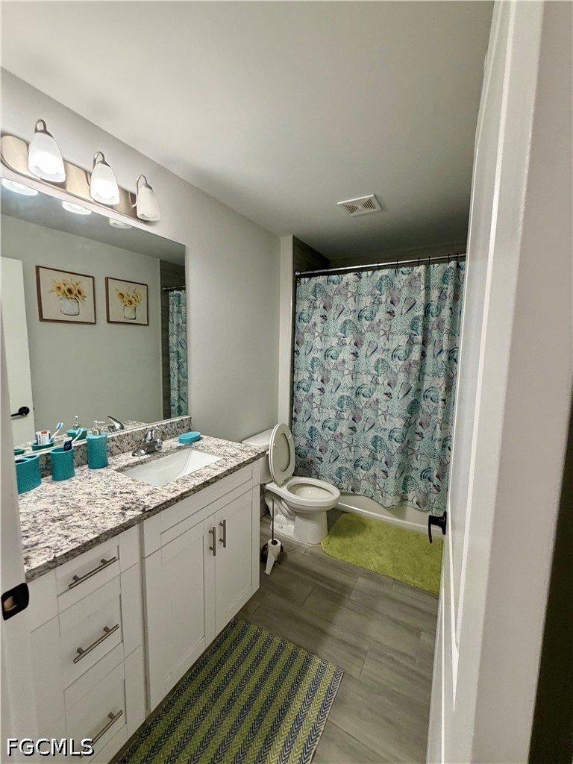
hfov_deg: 85.7
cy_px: 382
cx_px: 286
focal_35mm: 14
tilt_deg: -7.7
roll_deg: -1.3
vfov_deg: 102.1
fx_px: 309
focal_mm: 2.22
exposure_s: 1/60
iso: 250
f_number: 2.2
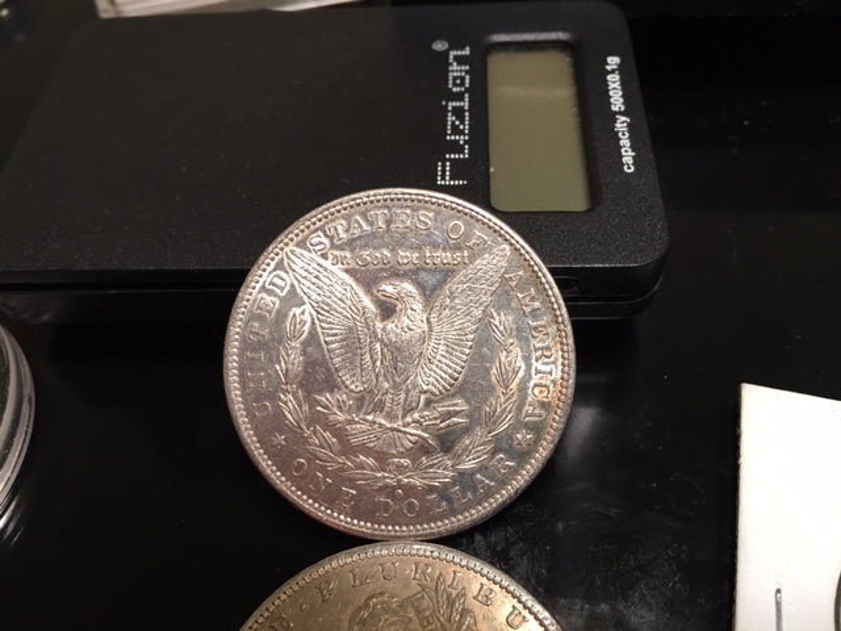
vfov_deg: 48.2
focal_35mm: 29
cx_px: 420
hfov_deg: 61.7
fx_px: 705
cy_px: 316
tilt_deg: -53.0
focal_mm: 4.15
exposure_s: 1/15
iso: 40
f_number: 2.2
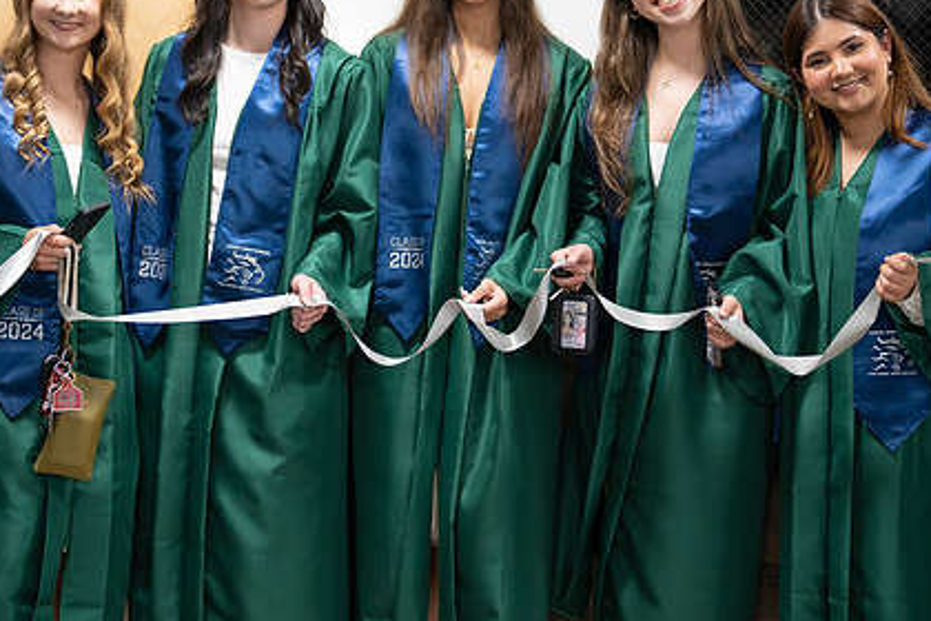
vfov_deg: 19.7
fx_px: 1784
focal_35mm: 69
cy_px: 236
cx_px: 485
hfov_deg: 29.2
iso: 800
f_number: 1.2
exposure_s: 1/320
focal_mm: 50
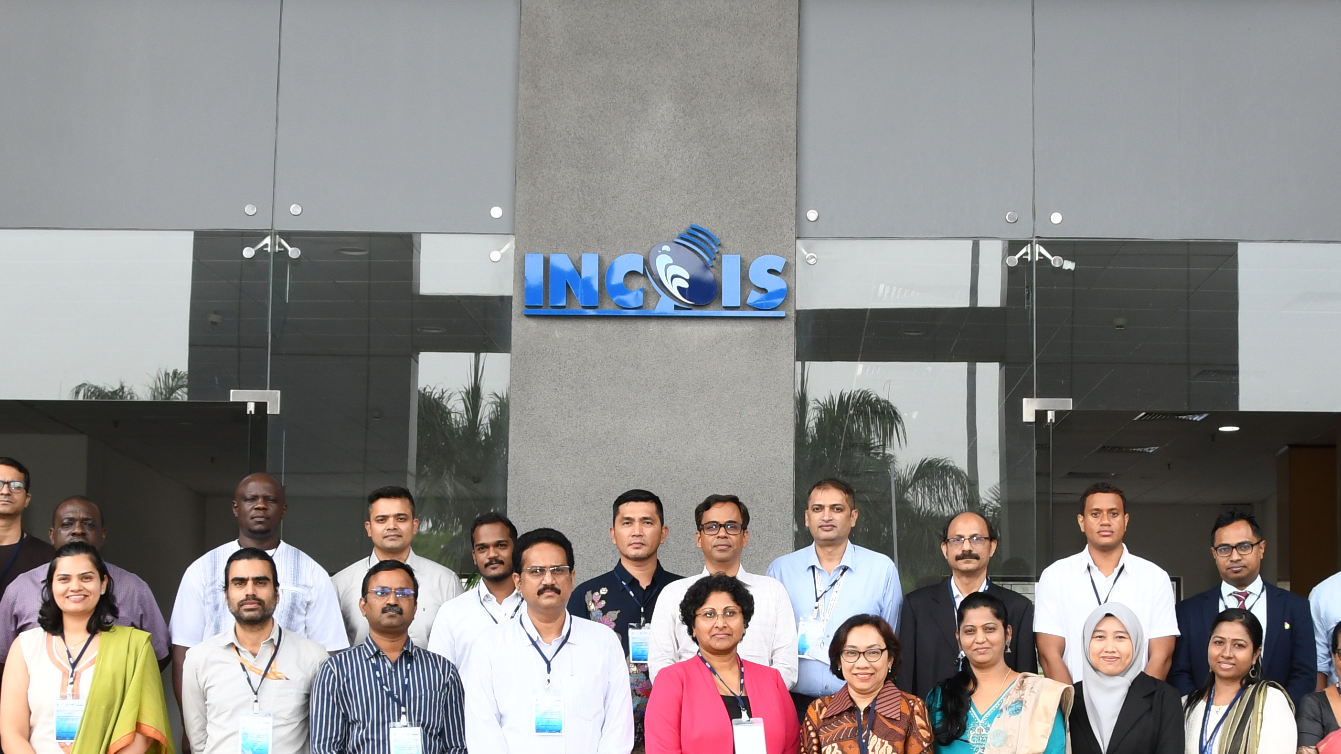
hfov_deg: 19.8
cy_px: 547
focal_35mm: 108
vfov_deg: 11.2
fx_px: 3841
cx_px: 830
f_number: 10
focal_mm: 35
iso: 400
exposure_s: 1/125
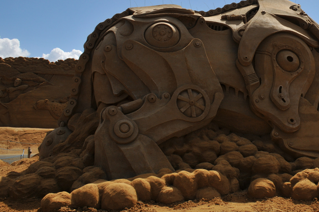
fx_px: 398
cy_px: 60
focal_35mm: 45
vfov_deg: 29.4
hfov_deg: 41.6
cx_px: 259
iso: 200
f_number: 9
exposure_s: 1/640
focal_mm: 18
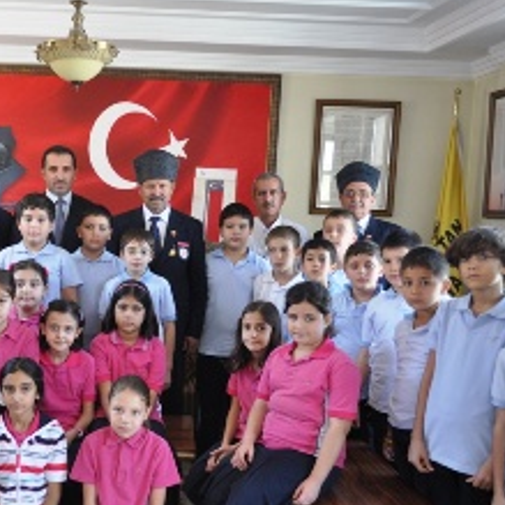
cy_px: 314
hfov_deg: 35.2
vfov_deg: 35.9
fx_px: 776
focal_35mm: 47
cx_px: 118
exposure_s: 1/60
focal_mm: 18
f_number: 4
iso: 560
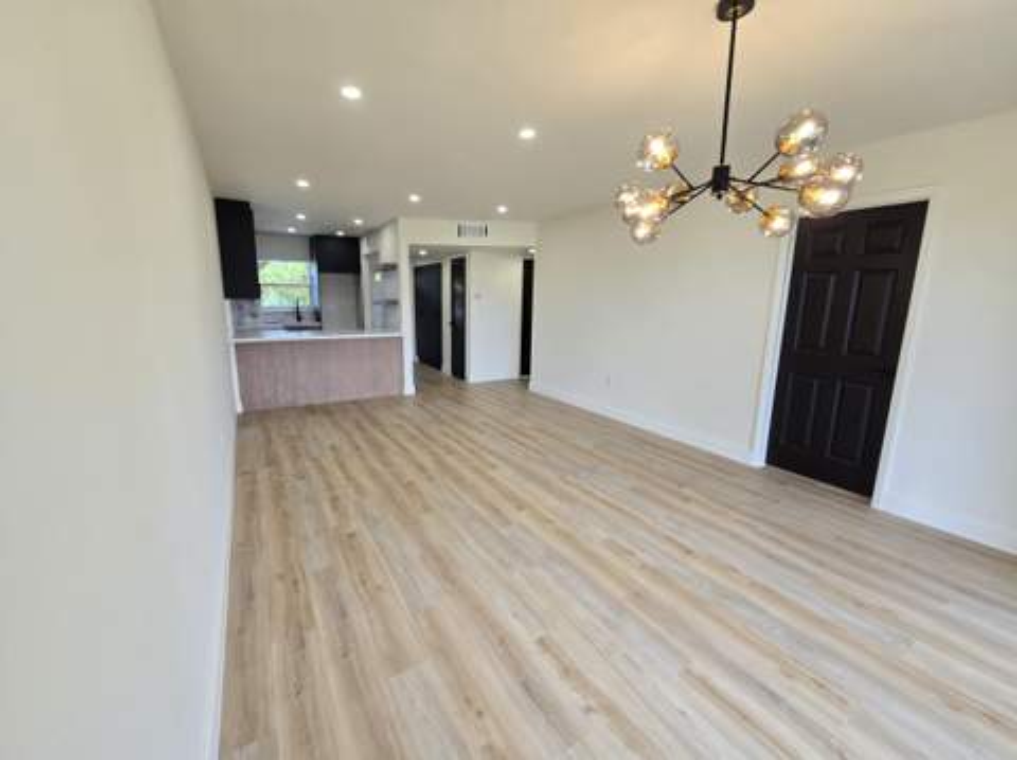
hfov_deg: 106.2
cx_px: 508
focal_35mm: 13
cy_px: 380
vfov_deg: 89.8
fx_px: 382
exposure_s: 1/60
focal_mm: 2.2
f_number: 2.2
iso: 64
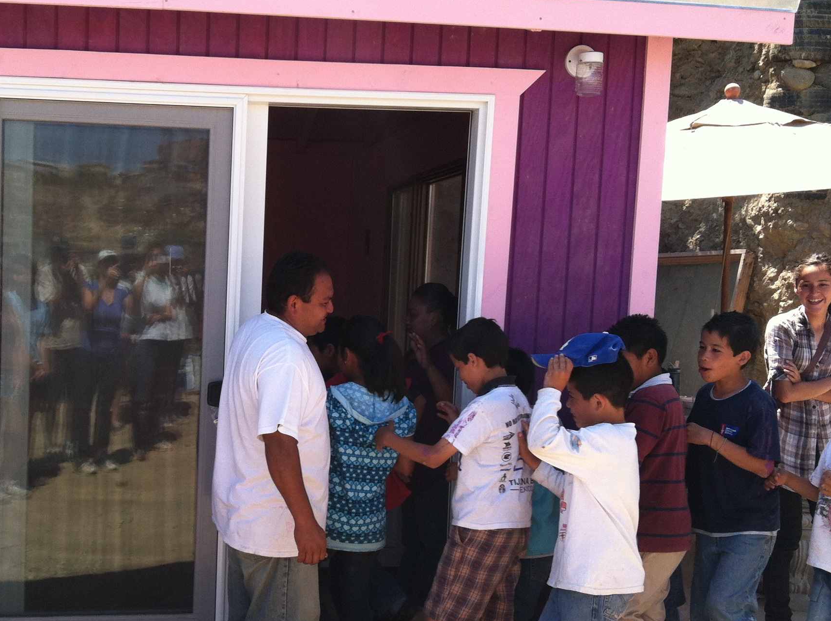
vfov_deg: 28.4
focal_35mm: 51
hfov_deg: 37.1
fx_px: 1222
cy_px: 364
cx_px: 270
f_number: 2.8
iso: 80
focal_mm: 3.85
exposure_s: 1/323
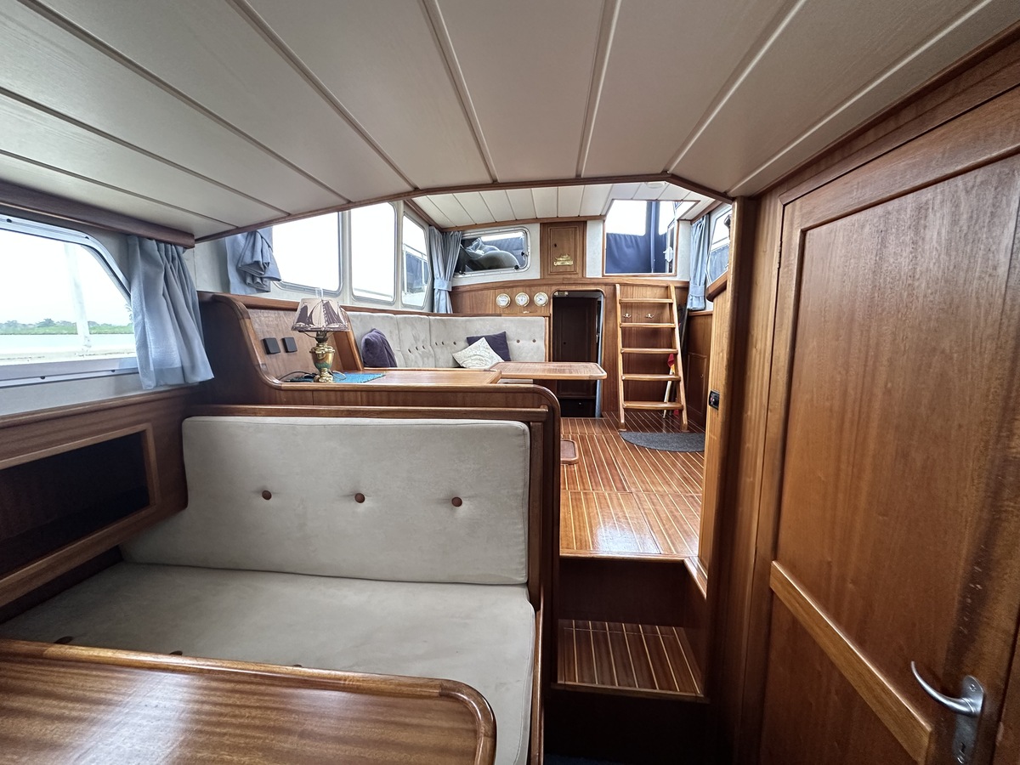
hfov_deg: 102.1
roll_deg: +0.2
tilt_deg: -7.8
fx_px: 413
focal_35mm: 14
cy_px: 382
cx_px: 510
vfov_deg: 85.7
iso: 400
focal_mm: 2.22
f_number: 2.2
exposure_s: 1/60
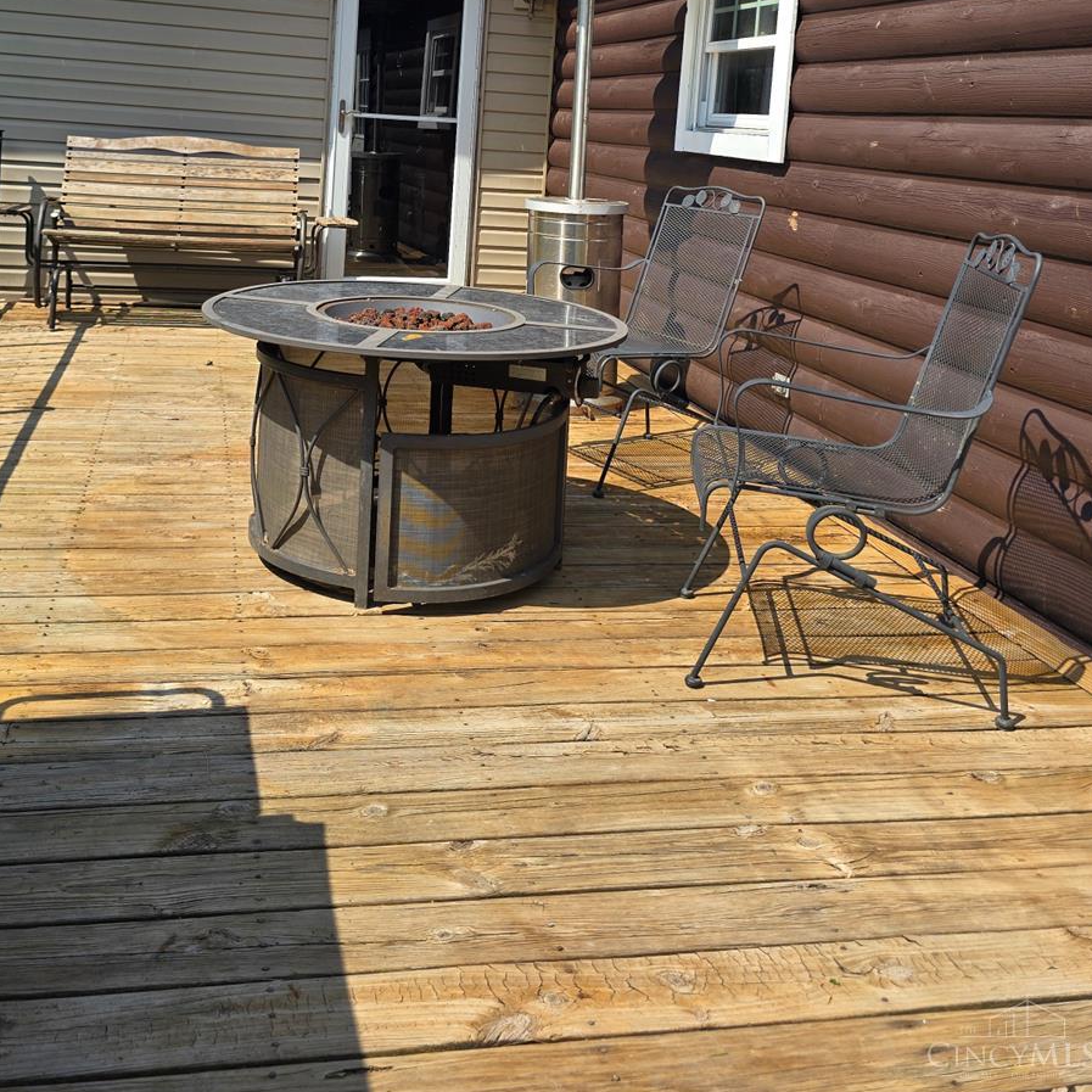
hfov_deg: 48.1
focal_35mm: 34
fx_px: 1213
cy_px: 184
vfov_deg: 45.4
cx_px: 429
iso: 12
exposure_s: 1/681
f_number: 1.7
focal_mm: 6.3
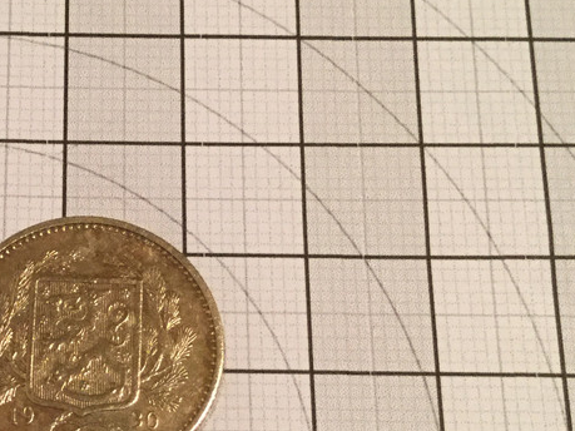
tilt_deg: -72.1
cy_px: 343
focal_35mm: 72
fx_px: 1196
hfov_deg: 26.3
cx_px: 76
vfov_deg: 20.2
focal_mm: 3.3
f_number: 2.4
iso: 200
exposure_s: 1/25
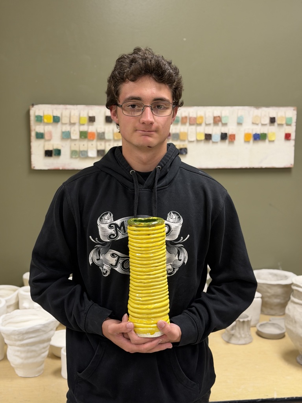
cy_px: 202
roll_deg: -1.0
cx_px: 151
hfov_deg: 30.3
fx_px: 558
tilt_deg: -10.2
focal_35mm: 48
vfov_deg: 39.7
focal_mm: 6.76
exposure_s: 1/60
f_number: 1.78
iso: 160
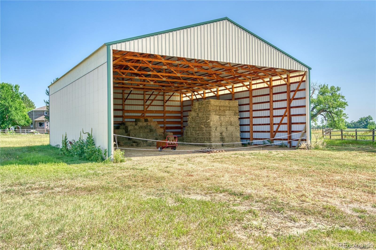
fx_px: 345
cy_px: 125
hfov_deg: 57.2
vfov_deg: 40.0
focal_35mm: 33
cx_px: 188
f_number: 4
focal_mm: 33
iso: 500
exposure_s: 1/2000
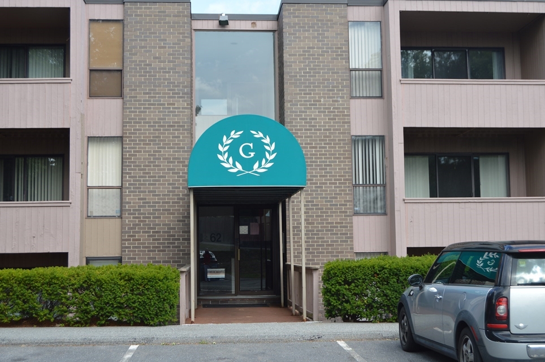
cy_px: 179
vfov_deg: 26.4
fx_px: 771
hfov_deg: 38.9
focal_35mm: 51
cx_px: 271
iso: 100
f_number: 6.3
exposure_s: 1/160
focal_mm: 32
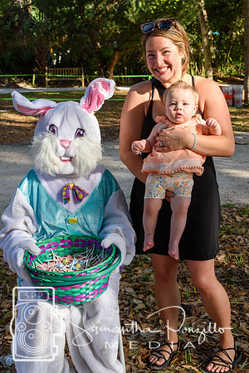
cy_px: 186
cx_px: 124
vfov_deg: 38.9
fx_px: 529
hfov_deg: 26.5
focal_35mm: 51
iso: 250
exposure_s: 1/250
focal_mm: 34
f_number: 8
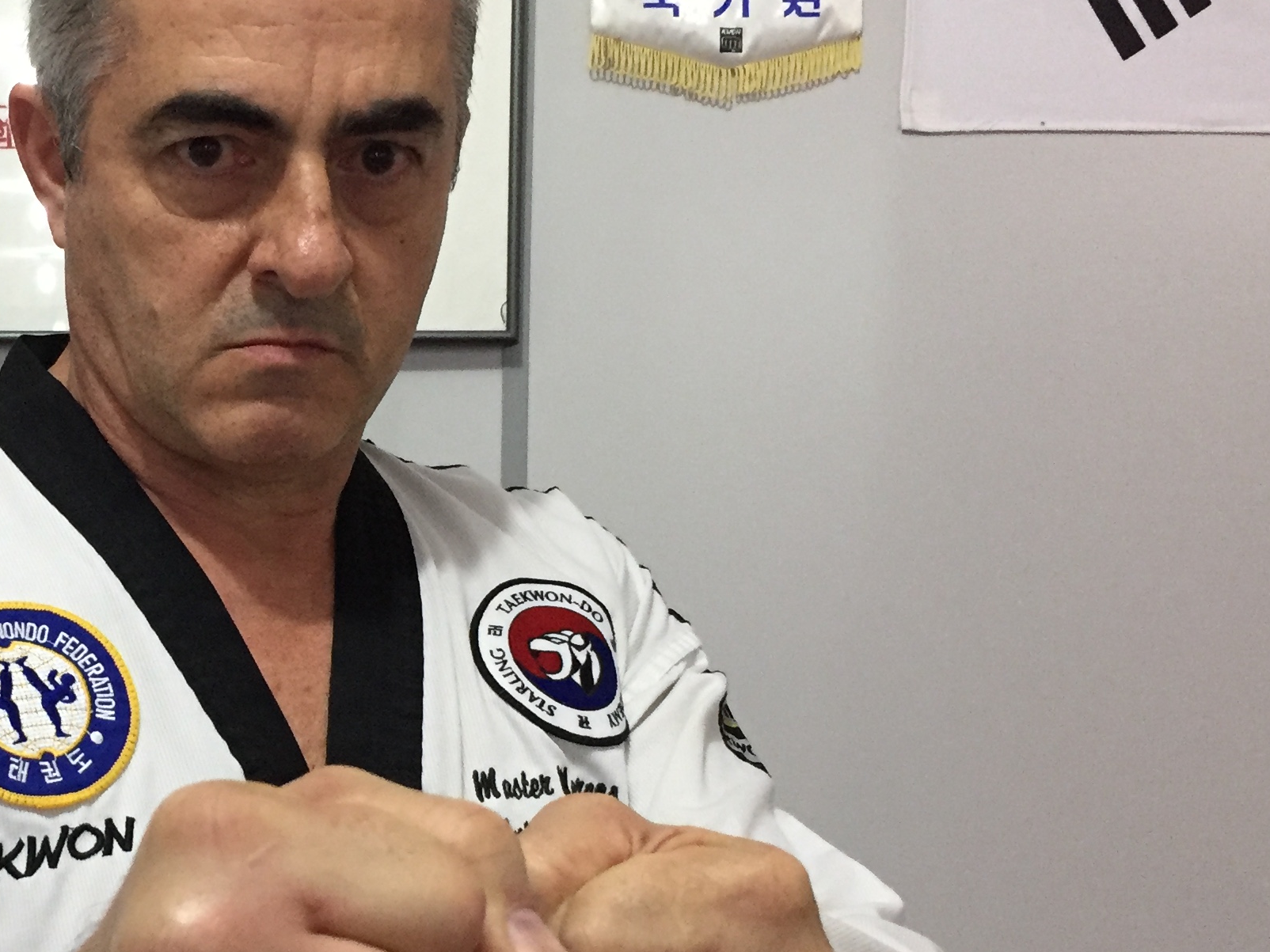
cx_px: 131
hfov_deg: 31.2
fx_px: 2165
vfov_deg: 24.7
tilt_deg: -3.4
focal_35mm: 59
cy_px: 633
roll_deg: -0.9
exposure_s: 1/30
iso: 200
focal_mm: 4.15
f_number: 2.2
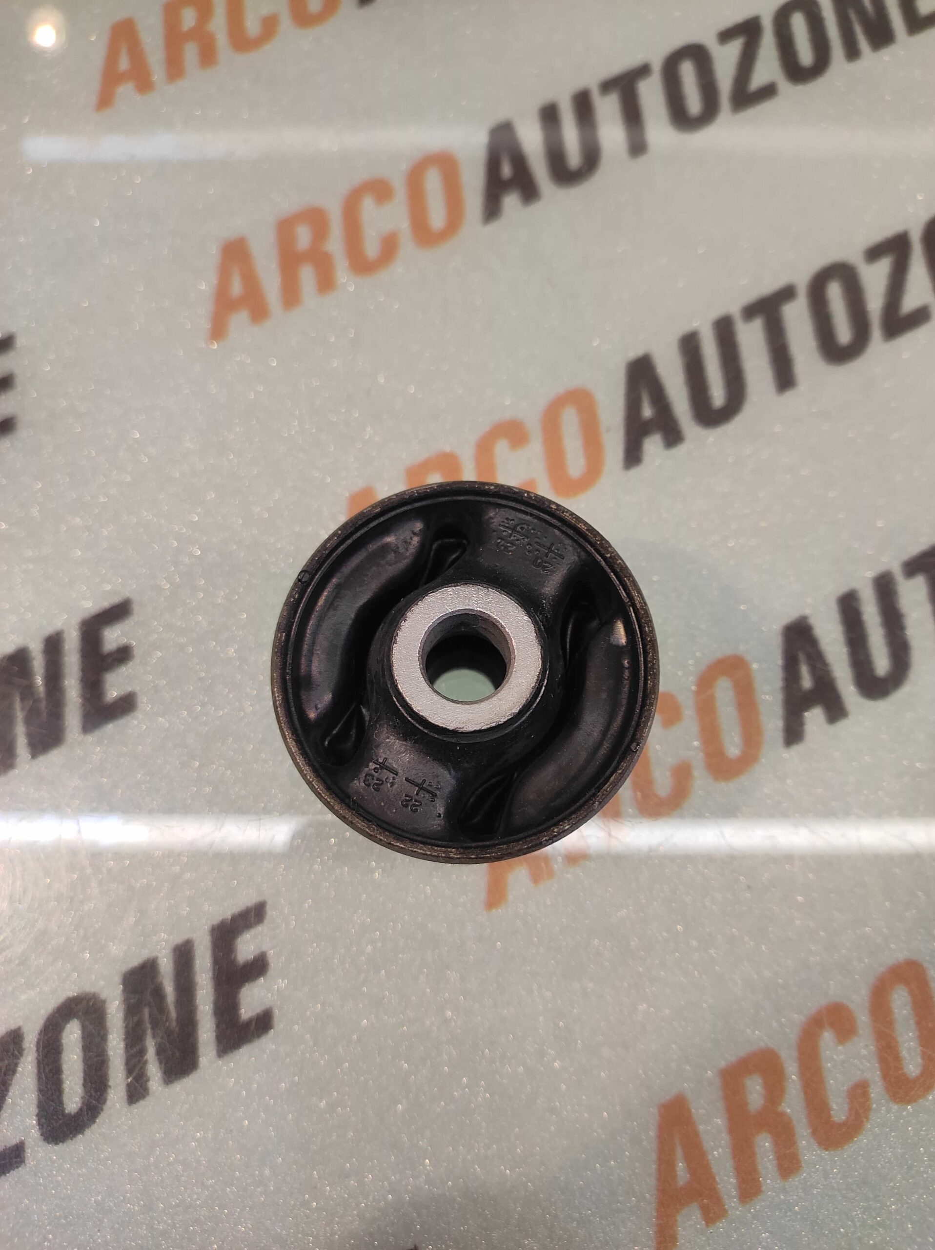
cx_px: 468
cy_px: 625
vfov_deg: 91.1
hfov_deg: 74.7
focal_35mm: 17
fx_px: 613
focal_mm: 4.74
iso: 156
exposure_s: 1/50
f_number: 1.79
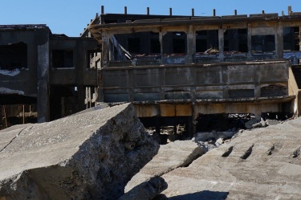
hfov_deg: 27.9
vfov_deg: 18.8
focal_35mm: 72
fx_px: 601
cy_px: 123
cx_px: 100
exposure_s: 1/320
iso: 200
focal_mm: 18
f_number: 13
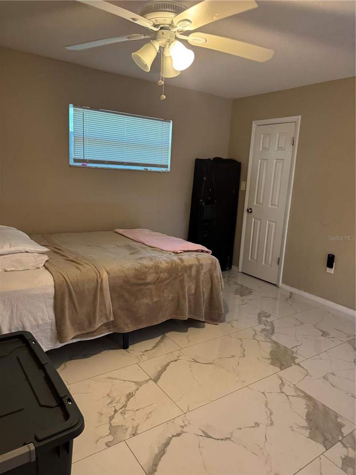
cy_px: 238
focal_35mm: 24
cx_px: 178
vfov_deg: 71.6
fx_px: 329
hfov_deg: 56.8
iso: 500
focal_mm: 6.76
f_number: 1.78
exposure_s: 1/60
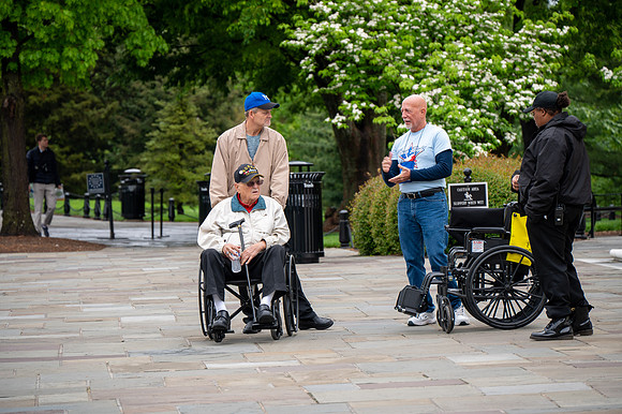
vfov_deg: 7.4
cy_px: 207
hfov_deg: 11.1
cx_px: 311
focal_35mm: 185
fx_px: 3194
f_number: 6.3
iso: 200
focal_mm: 185
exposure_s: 1/100
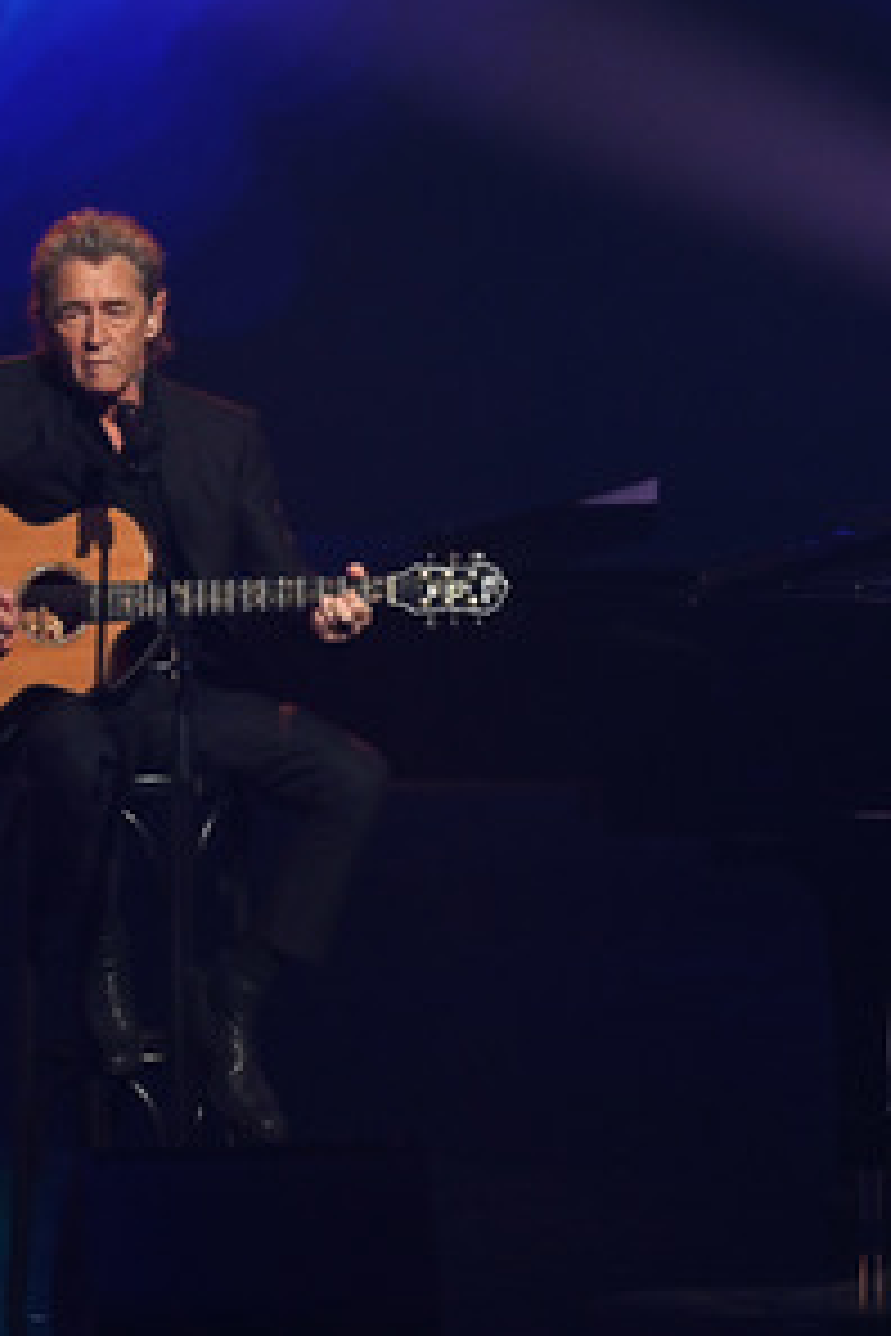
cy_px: 670
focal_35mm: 303
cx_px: 716
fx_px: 11248
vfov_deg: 6.8
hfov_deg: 4.5
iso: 1600
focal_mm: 200
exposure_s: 1/400
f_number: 2.8
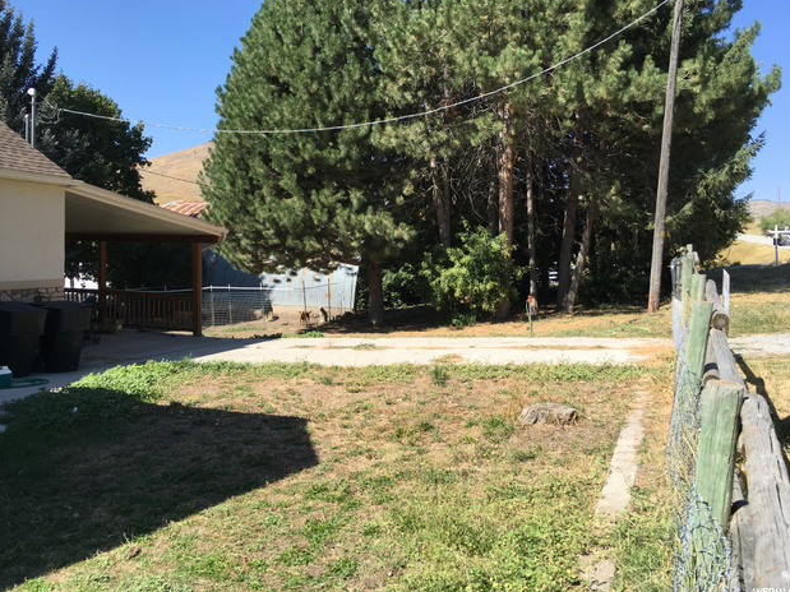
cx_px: 385
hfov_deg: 60.0
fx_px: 685
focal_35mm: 30
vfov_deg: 46.8
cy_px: 291
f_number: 2.2
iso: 25
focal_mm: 4.15
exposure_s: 1/950
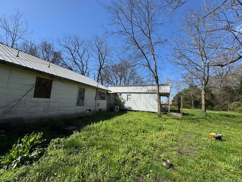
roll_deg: -4.4
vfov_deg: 85.7
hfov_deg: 102.1
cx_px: 121
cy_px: 91
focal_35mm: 14
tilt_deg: +7.1
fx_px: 98
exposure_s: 1/1567
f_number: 2.2
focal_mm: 2.22
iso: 50
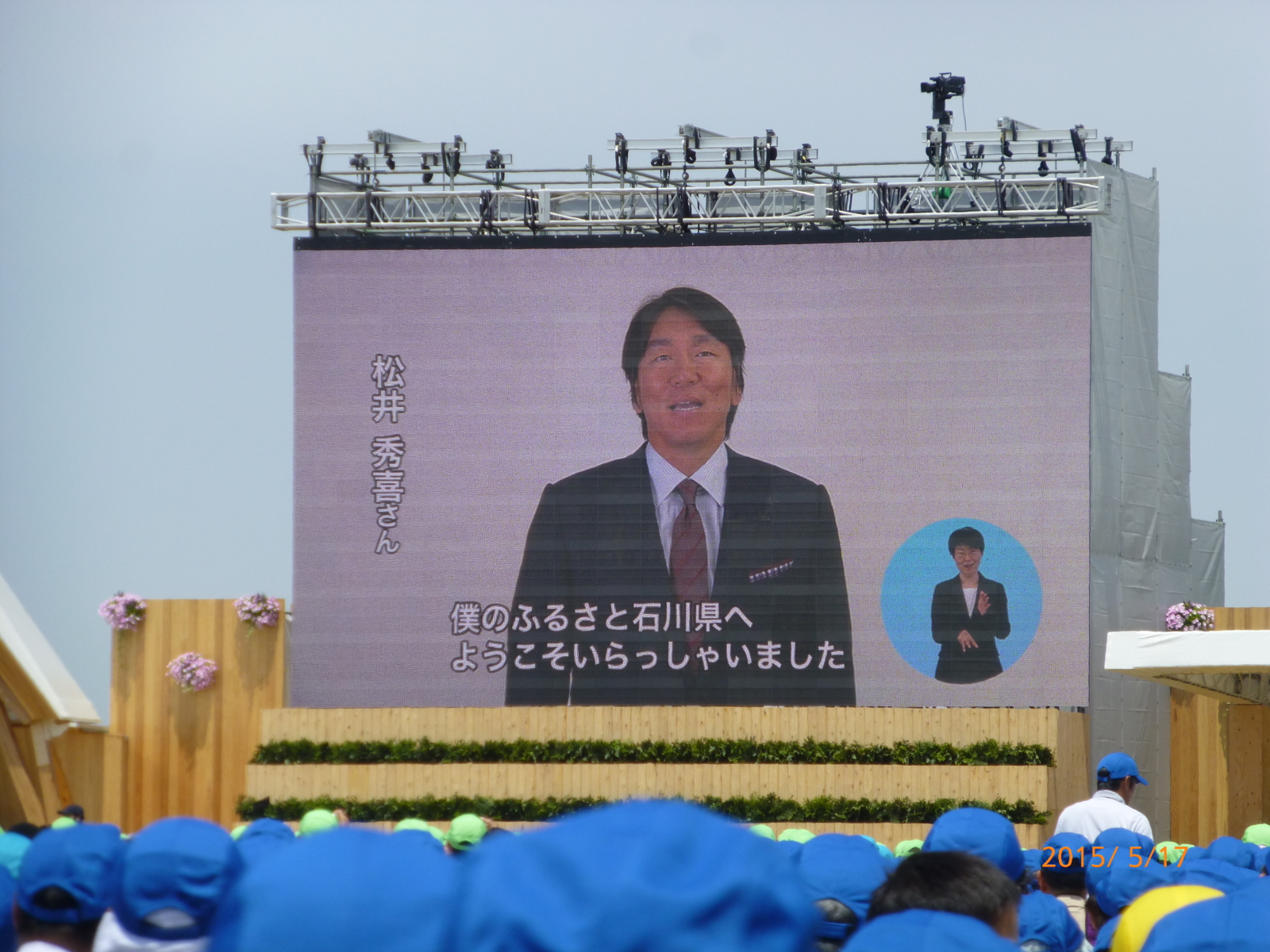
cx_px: 635
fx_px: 8475
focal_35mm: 231
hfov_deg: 8.6
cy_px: 476
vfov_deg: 6.4
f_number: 5.6
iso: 100
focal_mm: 41.3
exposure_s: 1/640
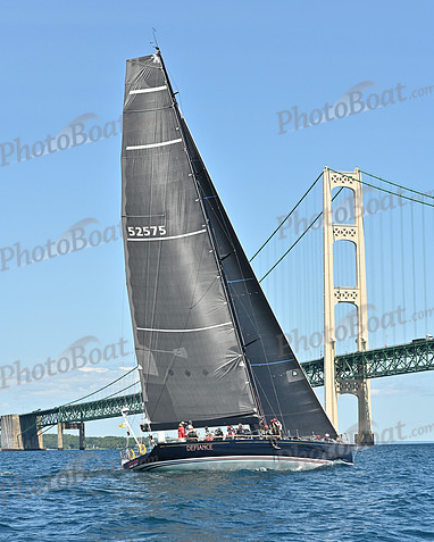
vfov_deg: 19.8
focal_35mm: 97
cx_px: 218
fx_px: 1556
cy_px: 285
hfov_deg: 15.9
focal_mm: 85
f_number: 8
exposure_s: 1/1000
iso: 320
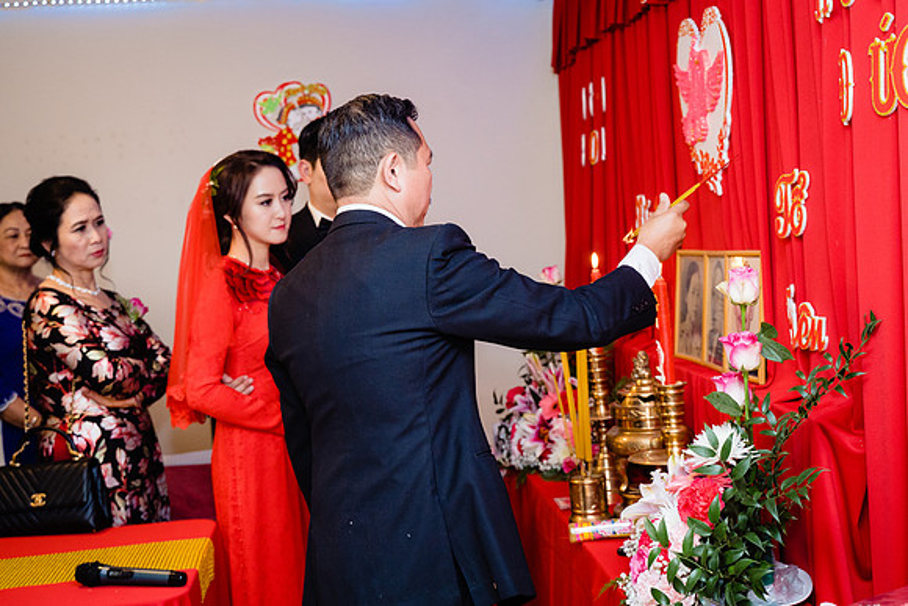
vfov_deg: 26.6
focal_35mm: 51
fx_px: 1280
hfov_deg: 39.0
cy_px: 265
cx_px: 458
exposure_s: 1/160
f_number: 4
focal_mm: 44
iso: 1600
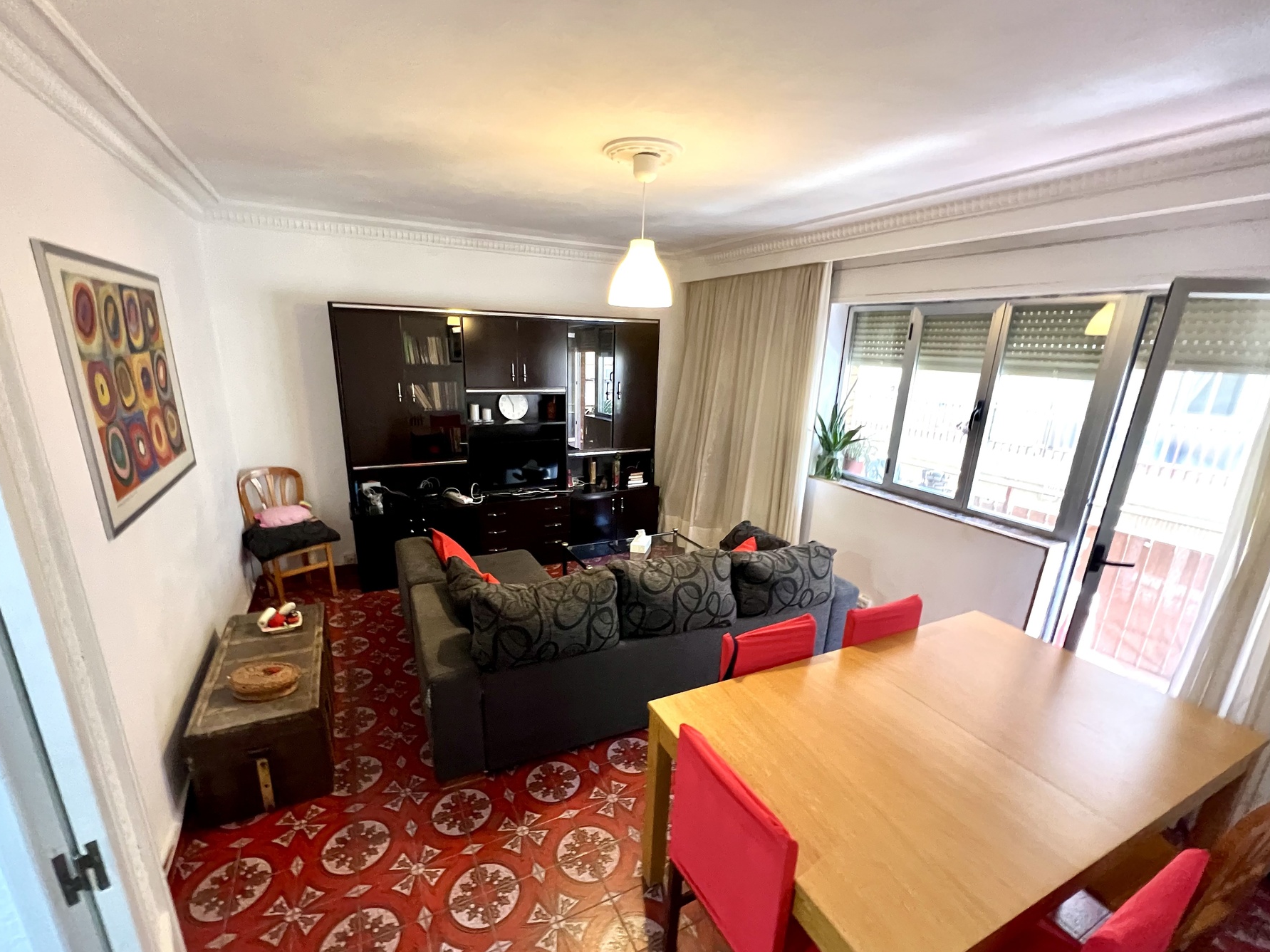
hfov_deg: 102.0
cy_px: 506
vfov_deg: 85.6
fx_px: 514
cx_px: 617
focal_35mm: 14
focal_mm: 1.57
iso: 500
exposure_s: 1/50
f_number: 1.8
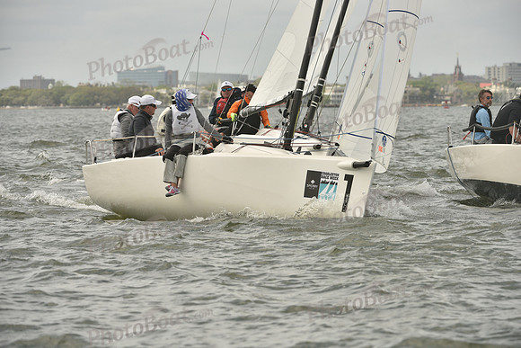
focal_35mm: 240
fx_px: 3474
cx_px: 260
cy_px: 174
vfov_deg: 5.7
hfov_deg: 8.6
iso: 320
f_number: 7.1
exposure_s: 1/1250
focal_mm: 240
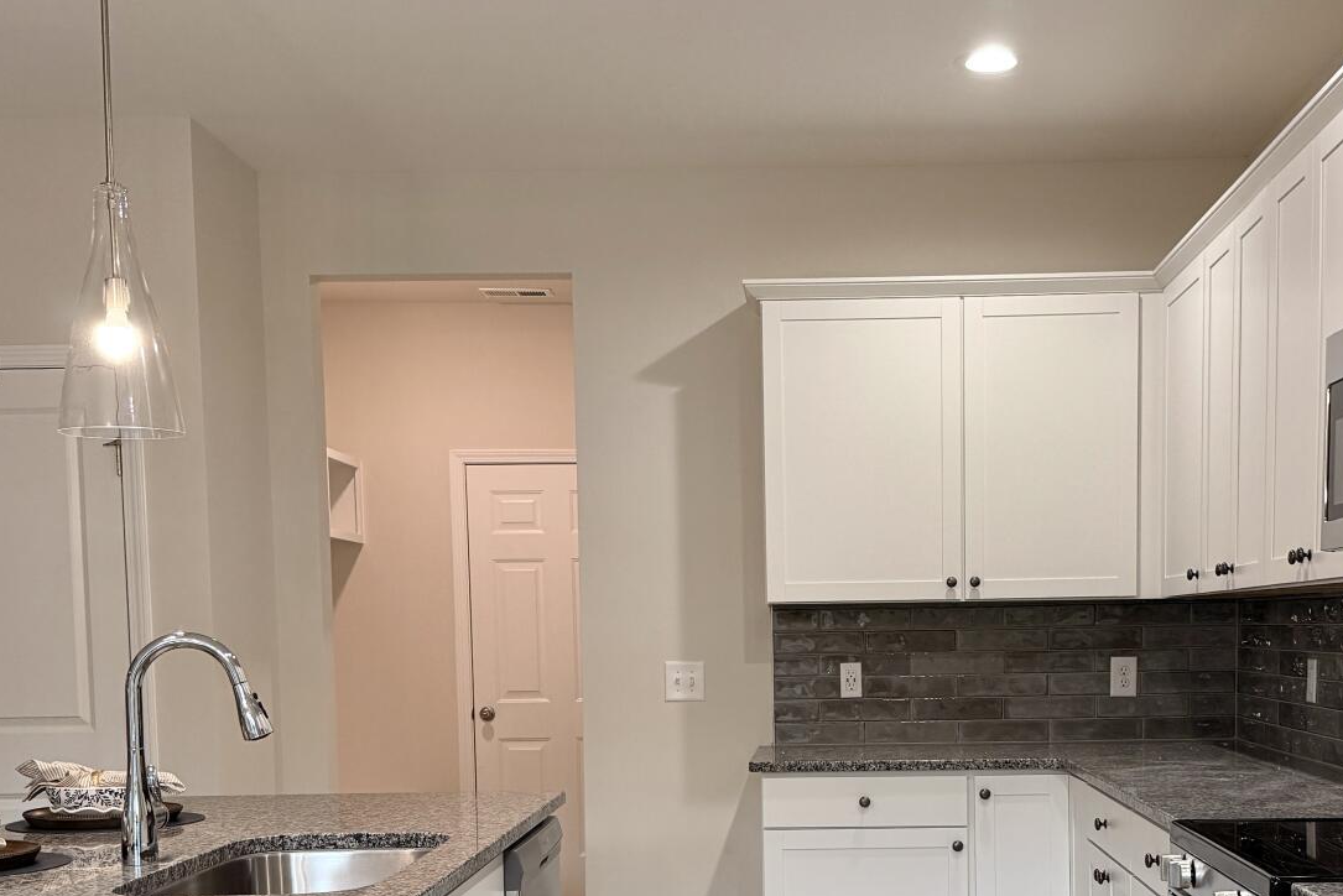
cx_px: 803
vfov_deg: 28.6
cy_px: 733
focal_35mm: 46
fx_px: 1716
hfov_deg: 42.5
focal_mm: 6.76
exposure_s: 1/167
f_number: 1.78
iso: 200
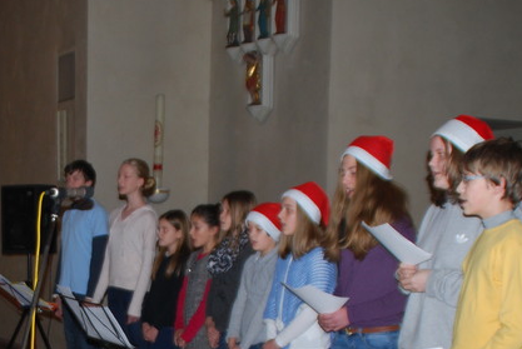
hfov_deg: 25.2
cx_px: 100
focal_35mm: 79
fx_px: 1147
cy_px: 370
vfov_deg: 16.8
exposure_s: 1/60
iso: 250
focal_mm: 22
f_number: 3.5
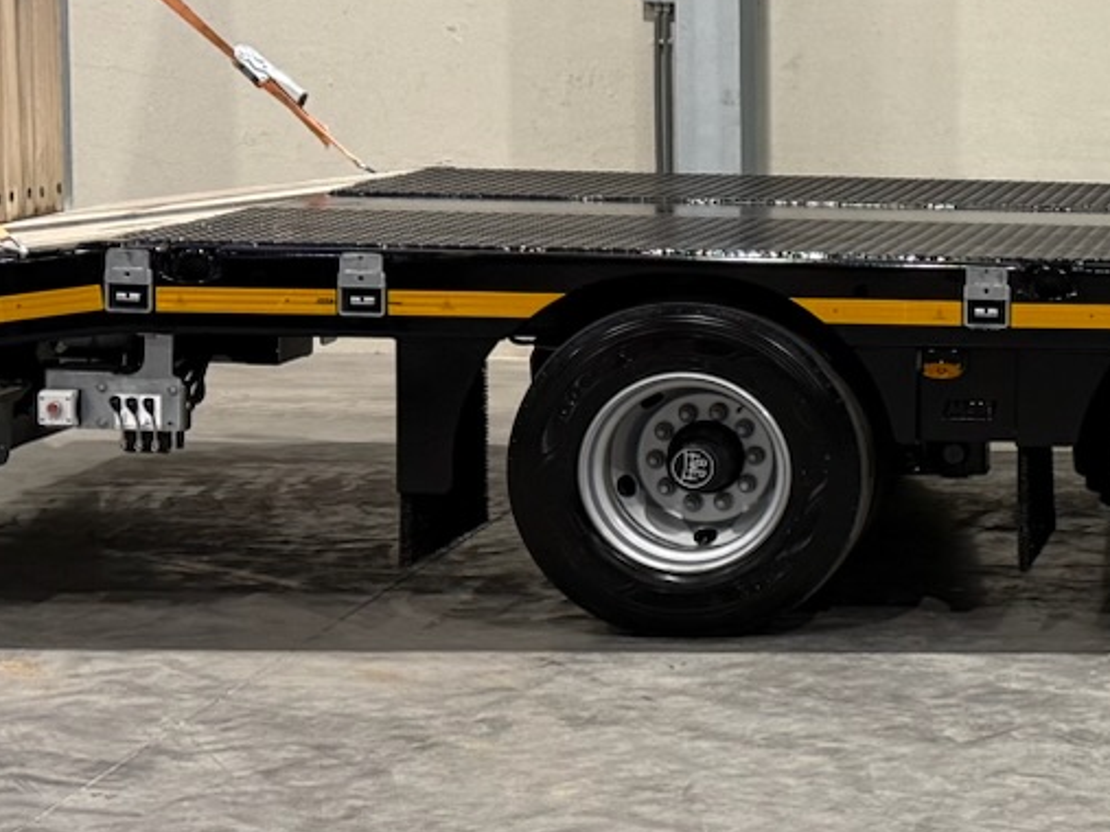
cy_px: 285
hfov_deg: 18.4
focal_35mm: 97
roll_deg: -1.4
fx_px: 3110
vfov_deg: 15.2
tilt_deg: -5.7
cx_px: 1563
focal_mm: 6.76
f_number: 1.78
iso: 200
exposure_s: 1/100
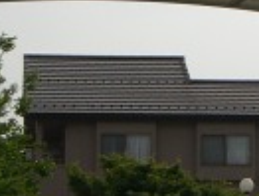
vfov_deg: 8.1
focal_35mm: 185
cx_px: 184
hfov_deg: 10.6
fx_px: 1388
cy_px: 57
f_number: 4.3
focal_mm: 6.2
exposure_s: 1/1600
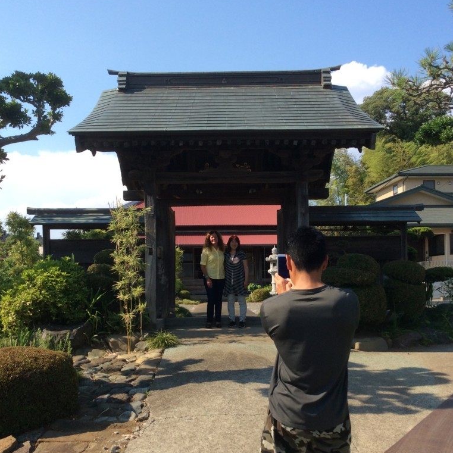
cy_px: 270
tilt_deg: +1.4
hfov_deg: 43.9
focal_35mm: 38
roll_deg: +2.5
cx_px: 226
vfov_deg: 43.7
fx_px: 563
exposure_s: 1/986
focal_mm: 3.3
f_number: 2.4
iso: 32
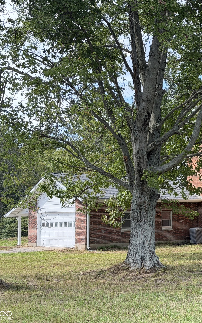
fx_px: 599
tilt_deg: +4.9
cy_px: 162
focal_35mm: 68
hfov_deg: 18.6
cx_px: 209
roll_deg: +1.0
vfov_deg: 30.2
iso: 100
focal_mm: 6.76
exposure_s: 1/1222
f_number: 1.78
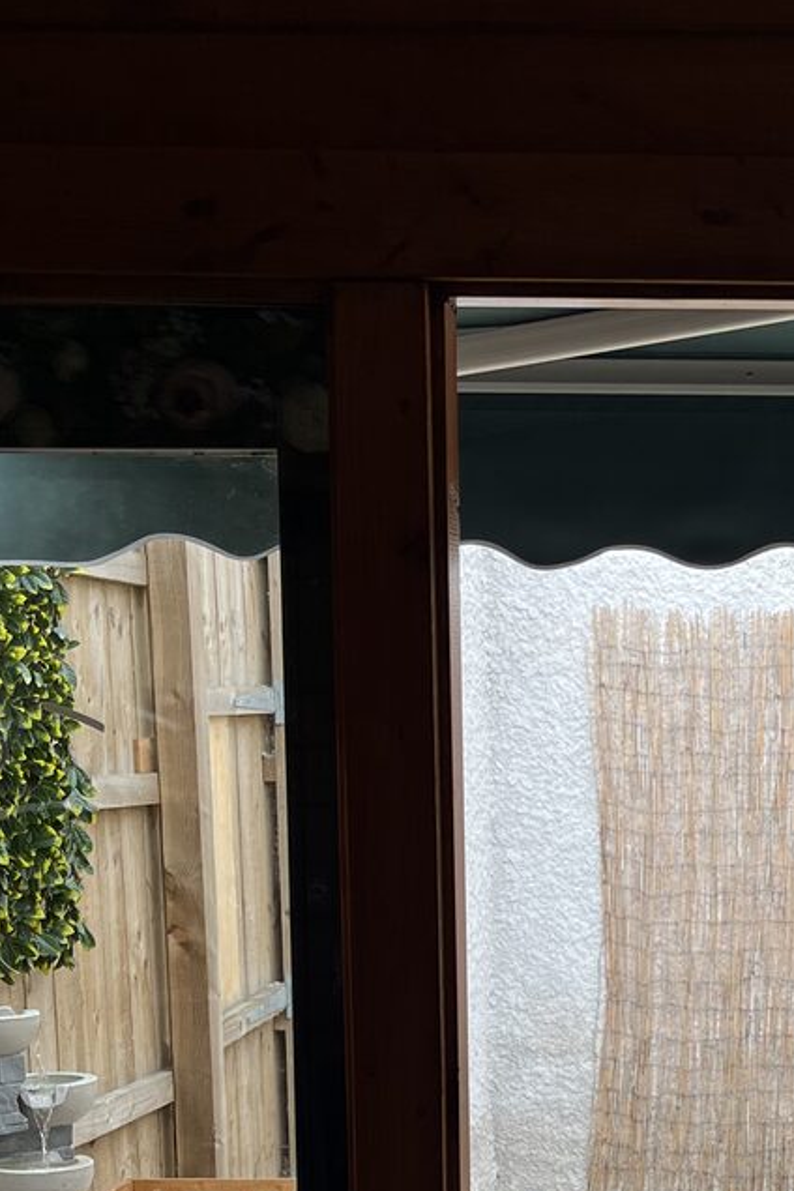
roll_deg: +1.1
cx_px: 869
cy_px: 1039
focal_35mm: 68
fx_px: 2249
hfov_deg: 19.2
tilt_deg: -8.0
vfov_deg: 28.7
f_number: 1.6
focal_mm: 5.1
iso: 50
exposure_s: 1/761
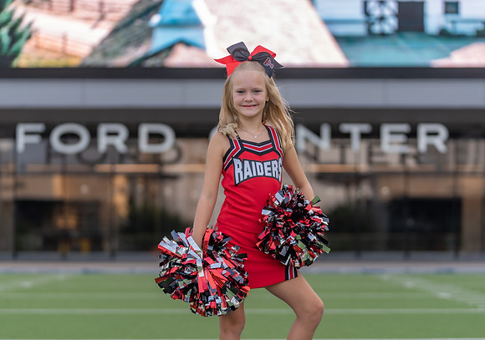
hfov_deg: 16.9
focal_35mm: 119
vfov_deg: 11.9
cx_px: 249
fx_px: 1634
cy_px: 172
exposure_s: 1/320
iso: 160
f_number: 2.8
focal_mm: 101
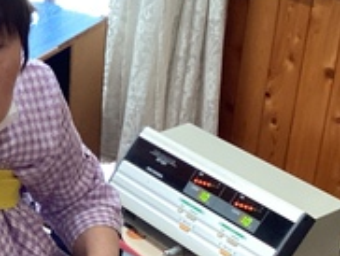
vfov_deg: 14.5
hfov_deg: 18.5
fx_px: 1003
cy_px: 187
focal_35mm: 102
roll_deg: +0.0
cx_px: -37
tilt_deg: -29.6
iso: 125
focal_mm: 3.3
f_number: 2.4
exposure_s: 1/50
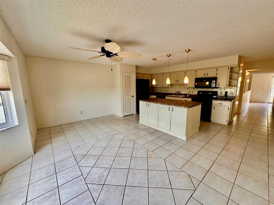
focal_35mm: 14
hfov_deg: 102.1
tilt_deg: -9.4
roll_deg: +0.3
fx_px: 111
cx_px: 137
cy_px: 102
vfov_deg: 85.7
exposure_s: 1/120
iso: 80
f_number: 2.2
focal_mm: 2.22
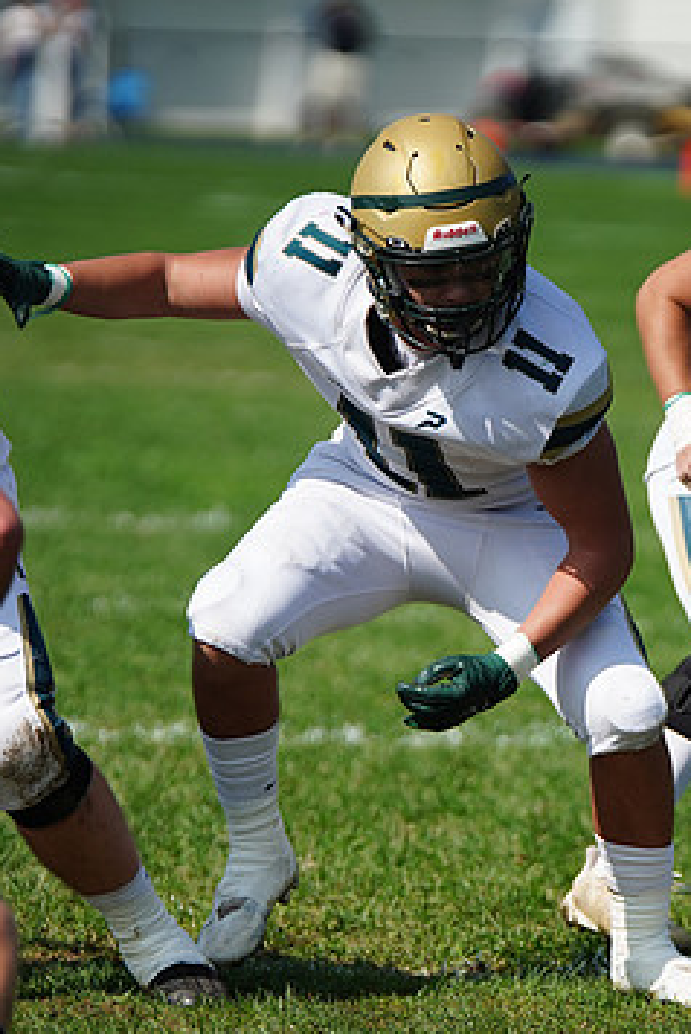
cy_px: 556
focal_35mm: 402
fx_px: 11551
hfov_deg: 3.4
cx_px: 598
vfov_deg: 5.1
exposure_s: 1/6400
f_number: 2.8
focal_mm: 247
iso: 400
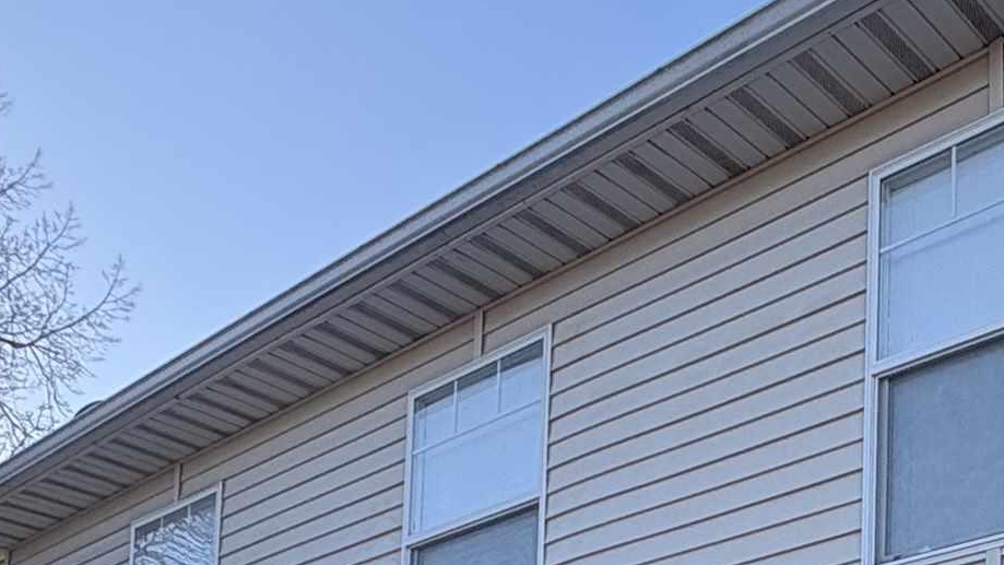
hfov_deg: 37.0
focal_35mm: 51
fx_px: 1358
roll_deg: -0.3
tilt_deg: +5.9
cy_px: 963
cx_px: 969
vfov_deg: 19.0
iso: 40
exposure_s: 1/399
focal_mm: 2.22
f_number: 2.2
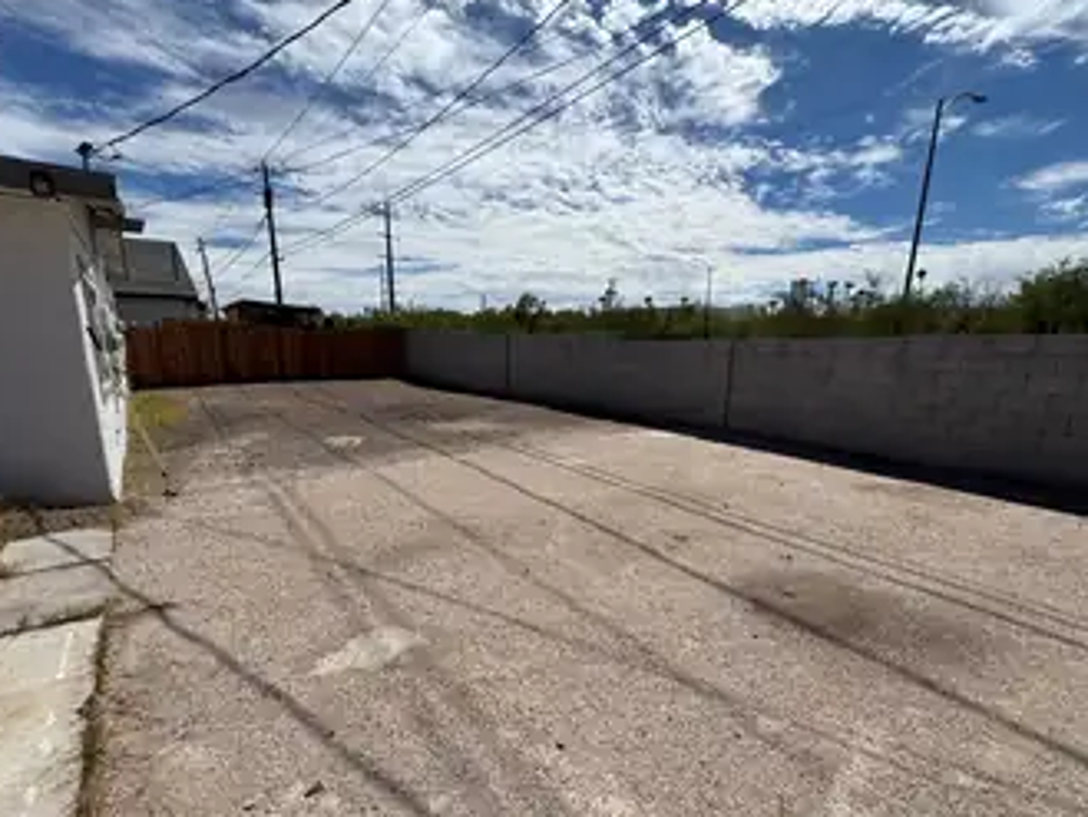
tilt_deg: -12.5
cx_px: 532
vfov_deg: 74.3
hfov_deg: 91.0
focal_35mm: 17
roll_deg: -0.4
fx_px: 535
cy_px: 473
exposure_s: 1/4367
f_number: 2.2
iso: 50
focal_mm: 2.22
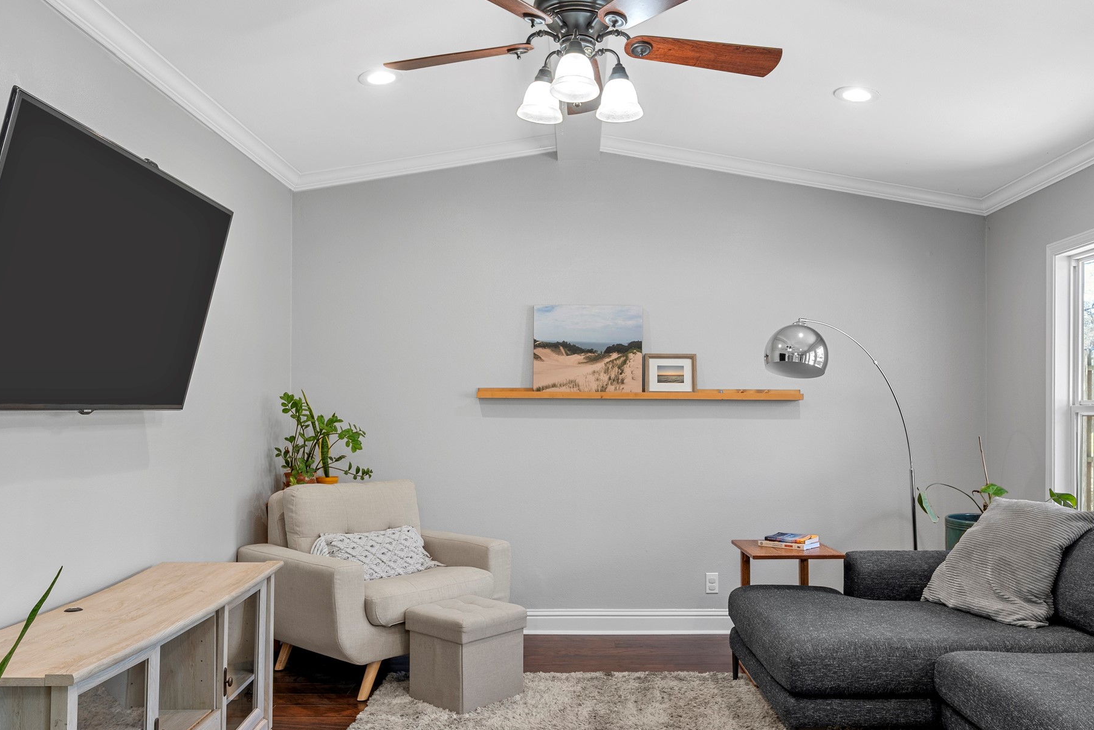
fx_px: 912
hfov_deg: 61.9
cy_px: 414
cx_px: 581
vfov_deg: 43.5
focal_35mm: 30
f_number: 8
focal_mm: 17
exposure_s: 1/1.25
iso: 160
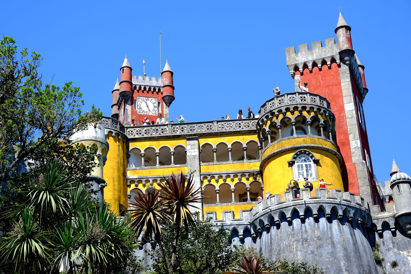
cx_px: 206
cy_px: 137
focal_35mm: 76
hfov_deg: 26.7
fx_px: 868
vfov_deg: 17.9
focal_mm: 50.5
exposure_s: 1/60
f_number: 9
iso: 100
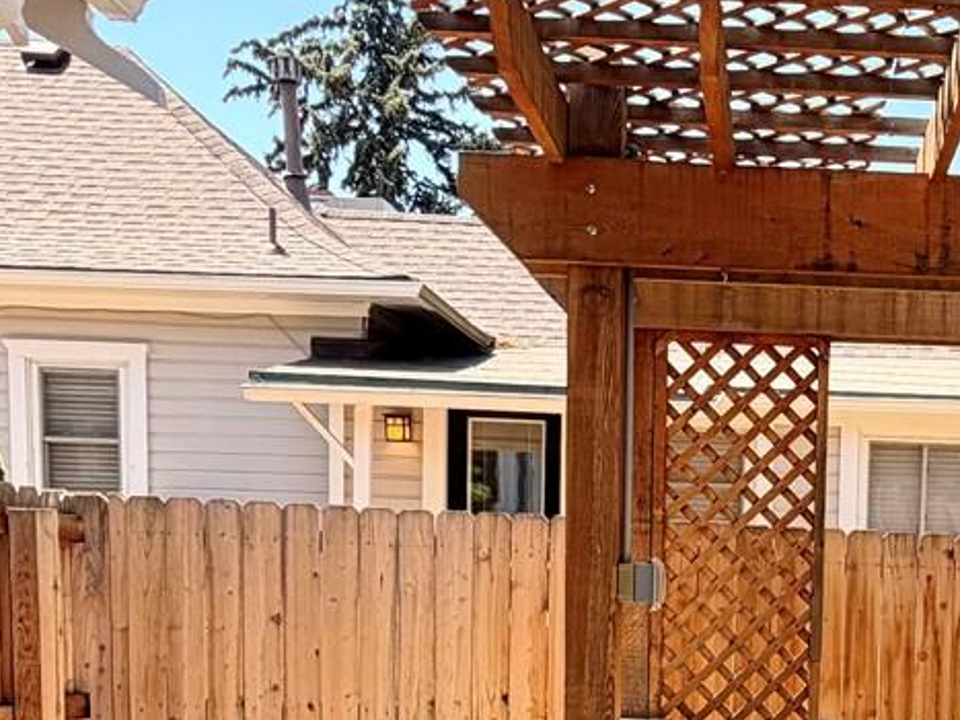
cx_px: 847
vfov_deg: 28.8
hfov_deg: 37.3
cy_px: 679
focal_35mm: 48
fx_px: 1331
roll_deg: -0.9
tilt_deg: -5.6
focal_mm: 2.22
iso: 50
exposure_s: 1/379
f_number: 2.2
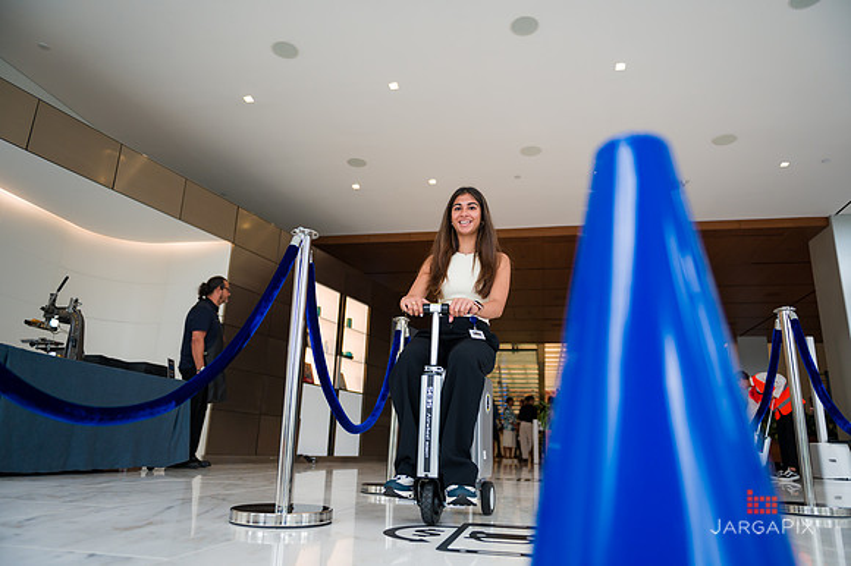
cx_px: 426
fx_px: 567
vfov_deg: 53.1
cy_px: 283
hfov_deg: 73.8
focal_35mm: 24
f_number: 3.2
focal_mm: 24
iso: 400
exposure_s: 1/500
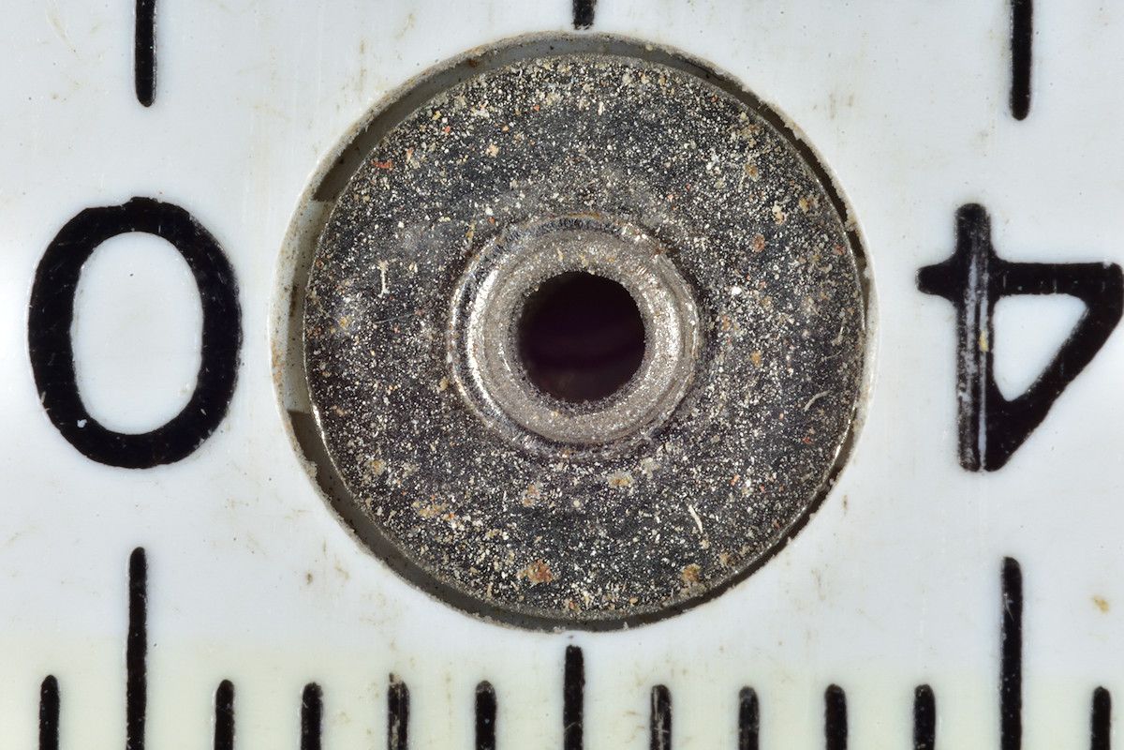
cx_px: 562
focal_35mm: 72
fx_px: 2248
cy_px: 375
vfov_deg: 18.9
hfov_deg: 28.1
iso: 160
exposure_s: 1/250
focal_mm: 48
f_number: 32
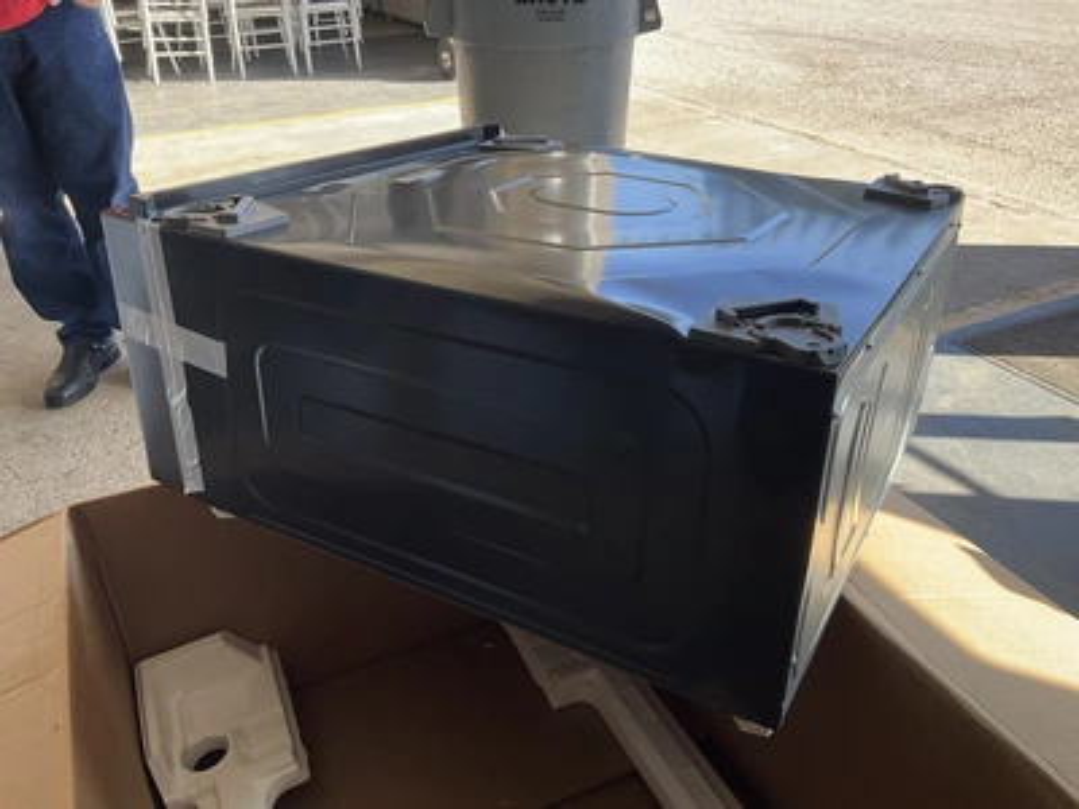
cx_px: 540
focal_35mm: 29
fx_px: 904
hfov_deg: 61.7
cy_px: 404
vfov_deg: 48.2
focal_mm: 3
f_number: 1.8
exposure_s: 1/248
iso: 25
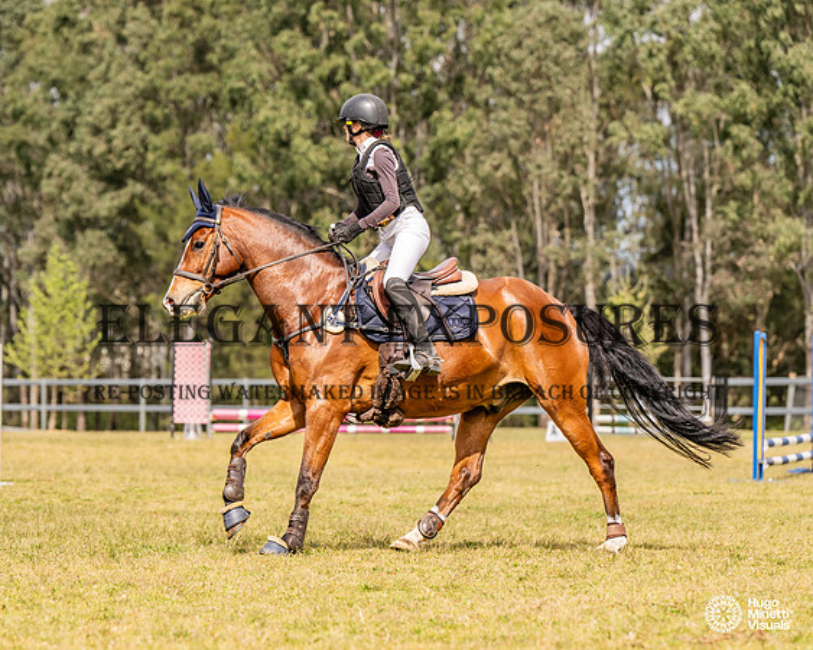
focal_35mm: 162
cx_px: 353
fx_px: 3903
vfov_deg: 9.5
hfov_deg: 11.9
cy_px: 332
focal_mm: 141
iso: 200
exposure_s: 1/1600
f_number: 4
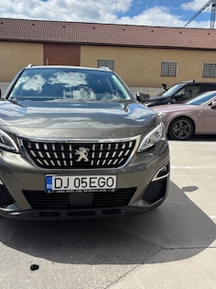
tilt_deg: -7.7
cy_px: 134
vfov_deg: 55.3
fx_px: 275
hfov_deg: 42.8
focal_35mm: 33
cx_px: 93
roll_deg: -1.6
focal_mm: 5.96
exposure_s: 1/2778
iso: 50
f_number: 1.6
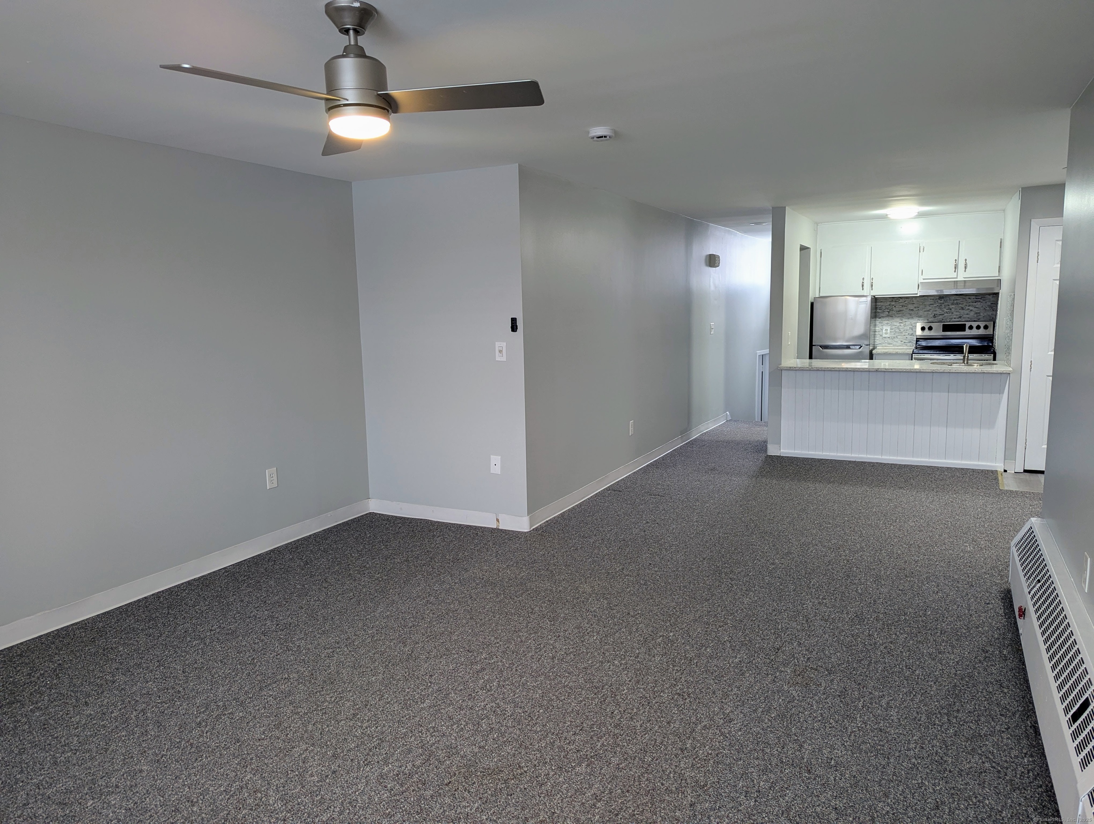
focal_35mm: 24
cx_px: 547
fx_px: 760
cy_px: 412
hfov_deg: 71.5
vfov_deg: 56.9
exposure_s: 1/24
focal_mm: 6.81
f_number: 1.85
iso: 69
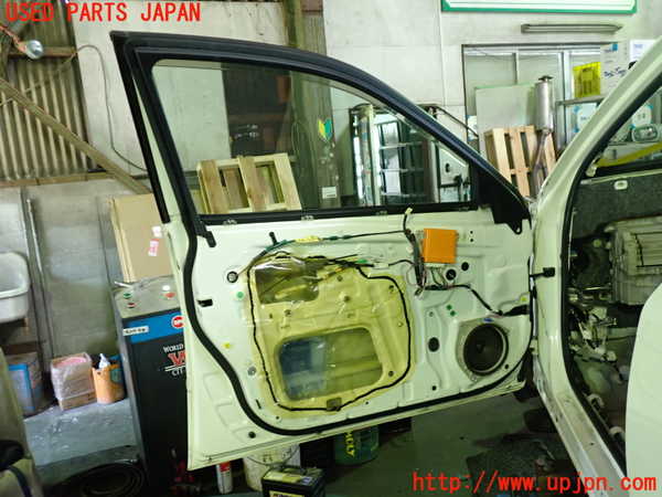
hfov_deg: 60.0
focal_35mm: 30
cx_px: 331
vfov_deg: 46.8
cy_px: 248
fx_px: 574
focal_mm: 5.4
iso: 320
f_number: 2.3
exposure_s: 1/30
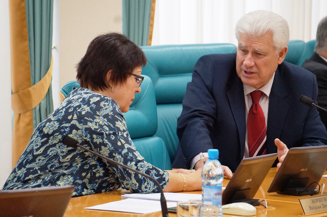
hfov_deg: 8.7
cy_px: 108
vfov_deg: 5.8
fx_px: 2150
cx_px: 164
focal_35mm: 237
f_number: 6.3
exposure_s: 1/160
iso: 3200
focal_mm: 158
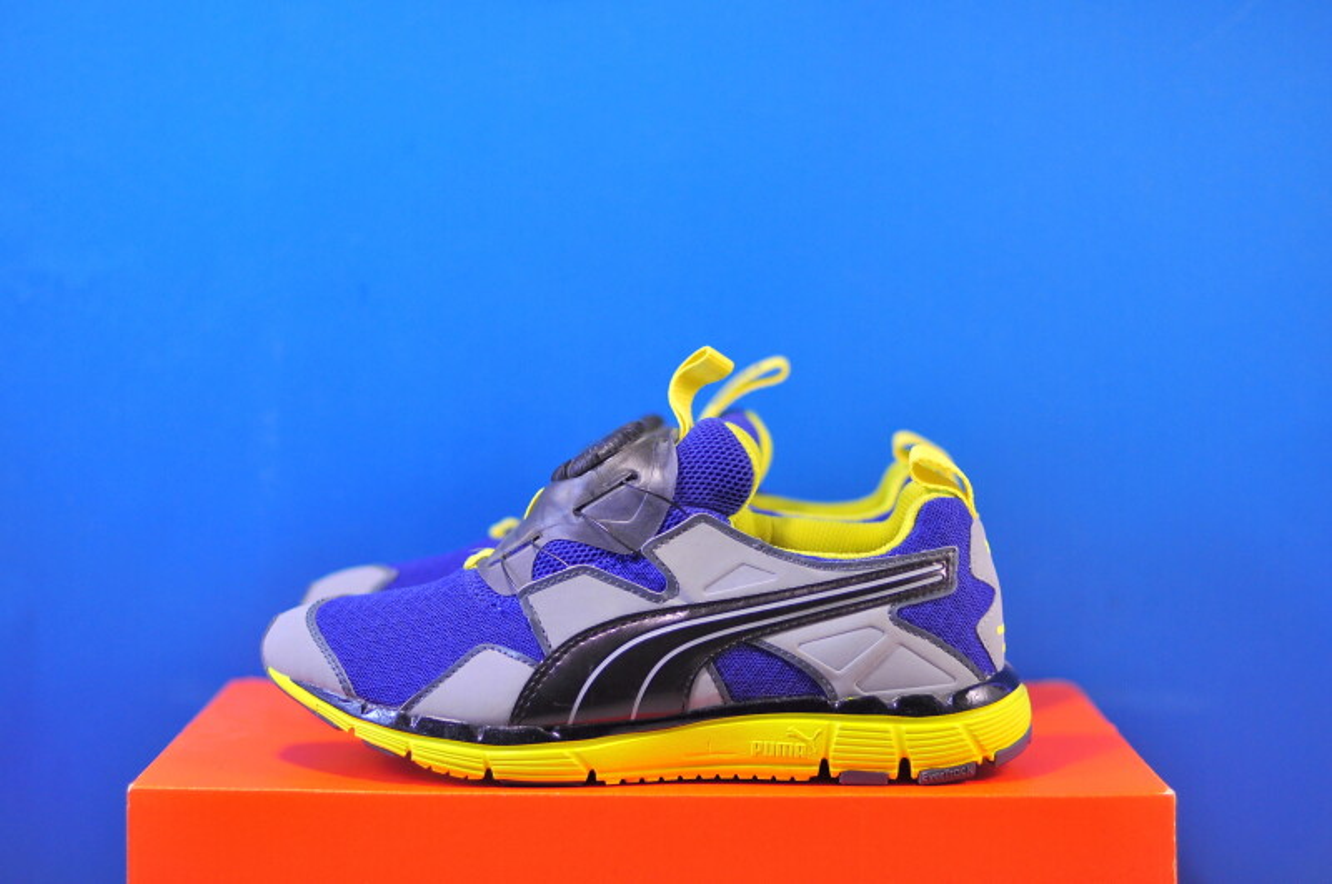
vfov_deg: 18.1
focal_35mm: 75
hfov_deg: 27.0
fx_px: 2771
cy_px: 442
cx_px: 666
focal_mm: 50
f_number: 2
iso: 250
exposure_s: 1/320
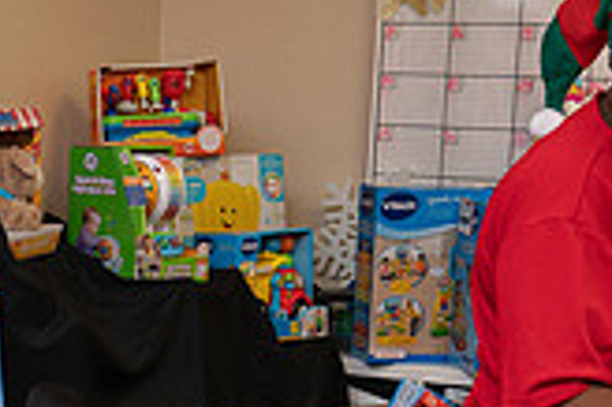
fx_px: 1681
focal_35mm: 99
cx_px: -67
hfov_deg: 19.7
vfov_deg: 13.5
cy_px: 457
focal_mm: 28
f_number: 5
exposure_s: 1/80
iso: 640
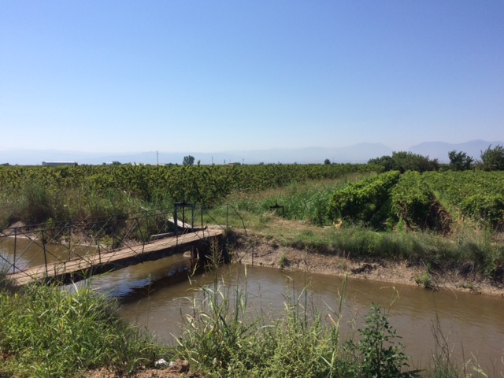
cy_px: 189
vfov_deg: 48.2
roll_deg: +0.1
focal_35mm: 29
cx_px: 252
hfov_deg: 61.7
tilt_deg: -4.9
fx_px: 422
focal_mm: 4.15
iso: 32
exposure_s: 1/2933
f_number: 2.2
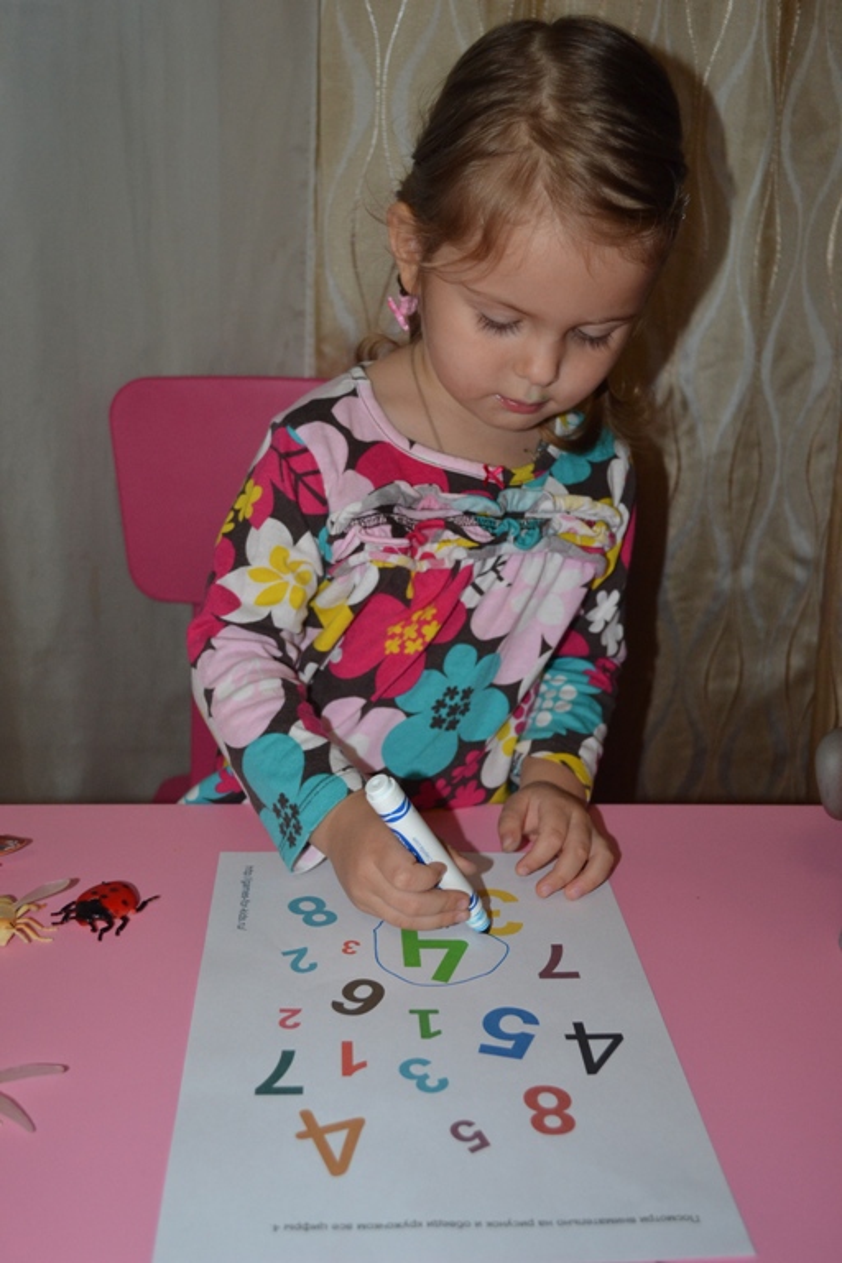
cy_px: 632
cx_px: 421
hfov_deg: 36.9
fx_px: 1263
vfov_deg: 53.1
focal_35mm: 36
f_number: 4
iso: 900
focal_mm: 24
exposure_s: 1/60
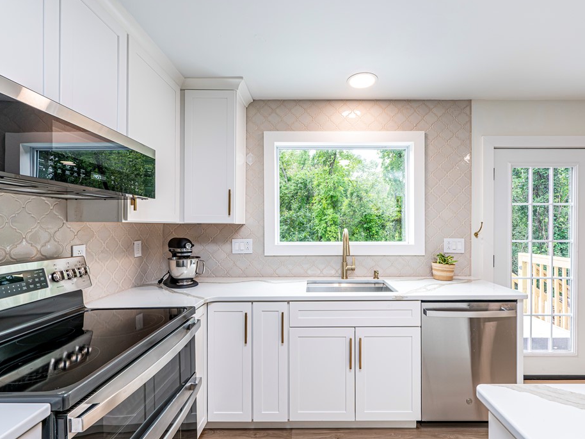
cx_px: 314
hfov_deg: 94.3
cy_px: 224
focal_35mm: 16
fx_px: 270
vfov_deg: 78.1
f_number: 8
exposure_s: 1/160
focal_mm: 14
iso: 2000
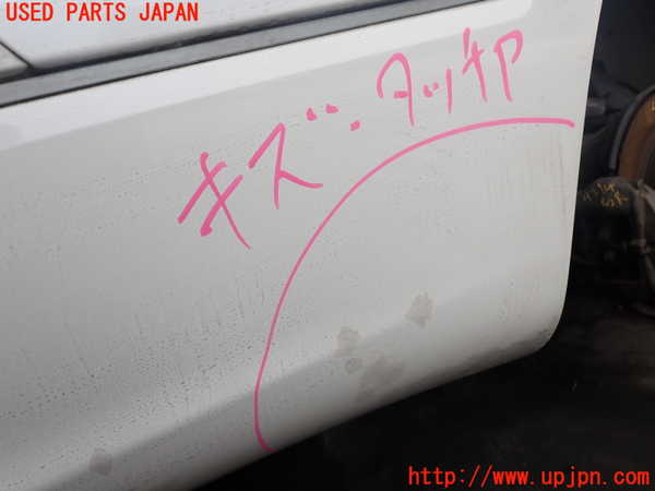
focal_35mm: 30
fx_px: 568
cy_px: 246
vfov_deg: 46.8
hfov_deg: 60.0
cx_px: 328
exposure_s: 1/640
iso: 100
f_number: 3.2
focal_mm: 5.4
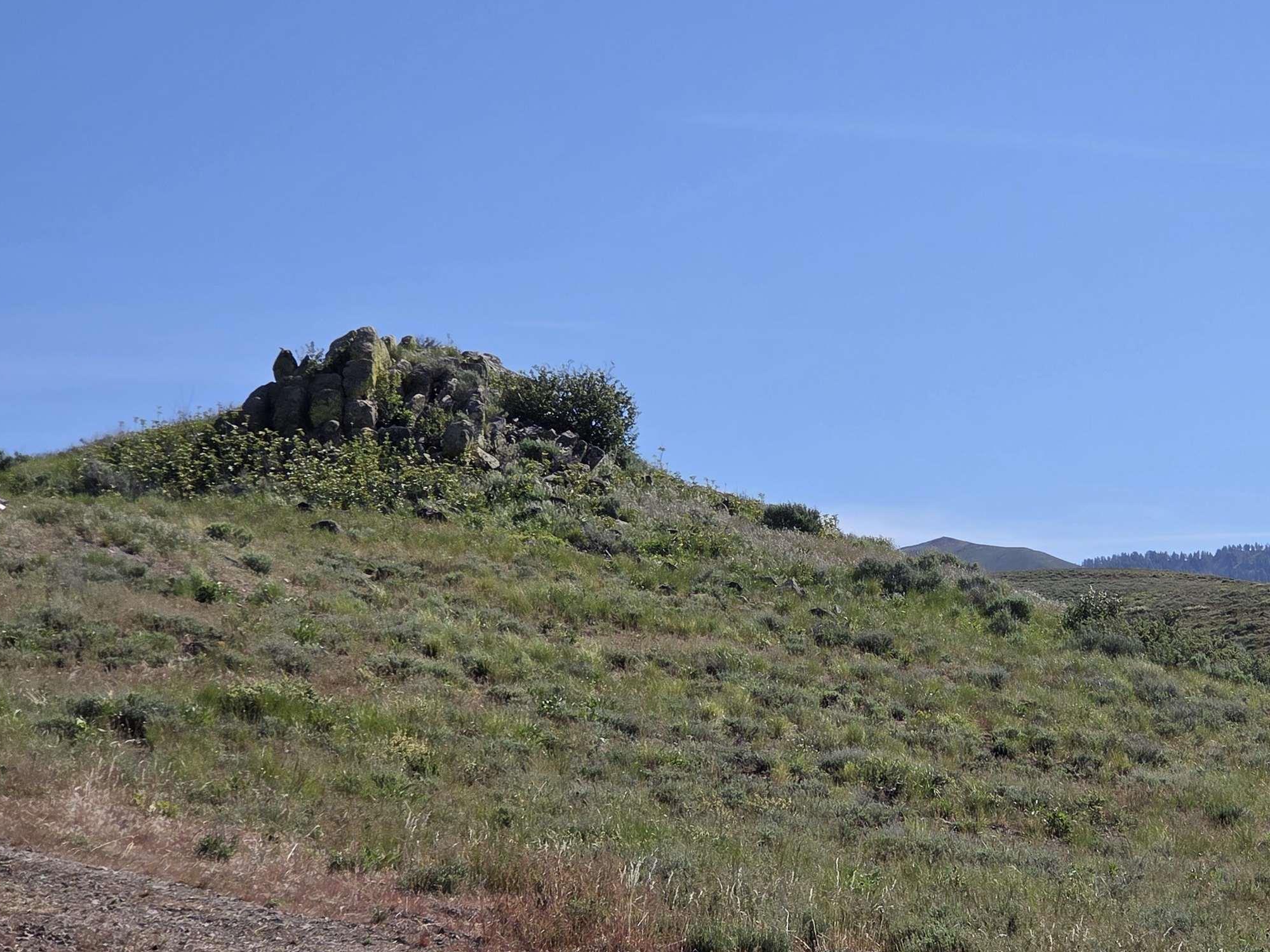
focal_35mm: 106
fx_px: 3889
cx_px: 956
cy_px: 486
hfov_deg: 18.4
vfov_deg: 14.0
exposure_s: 1/1925
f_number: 2.4
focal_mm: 7
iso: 25
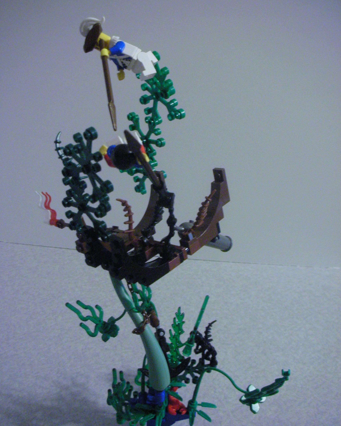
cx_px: 169
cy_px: 217
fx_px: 467
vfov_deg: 49.1
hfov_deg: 40.1
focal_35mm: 37
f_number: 3
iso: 400
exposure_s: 1/16.2
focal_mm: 5.8
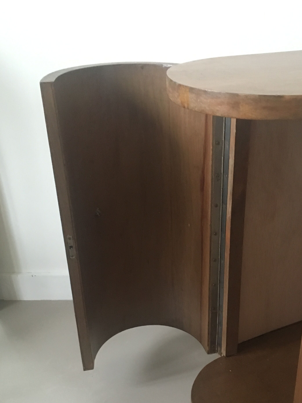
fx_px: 489
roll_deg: -0.6
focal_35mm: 42
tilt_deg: -31.1
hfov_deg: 34.1
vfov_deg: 44.3
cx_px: 198
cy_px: 260
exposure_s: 1/17
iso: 400
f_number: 2.2
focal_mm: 4.15
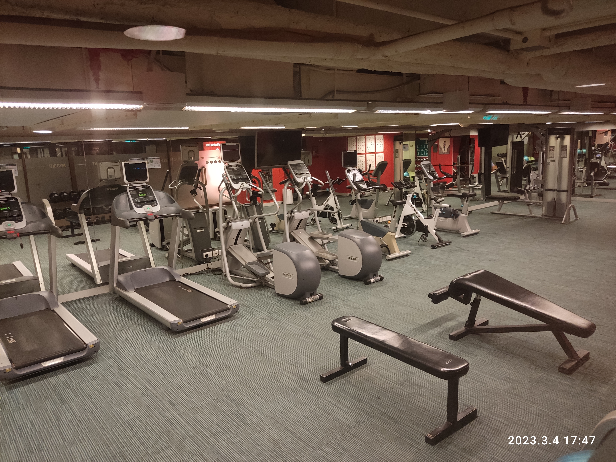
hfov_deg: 69.4
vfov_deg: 54.9
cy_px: 231
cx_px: 308
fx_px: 445
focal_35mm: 25
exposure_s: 1/33
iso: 826
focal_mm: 4.71
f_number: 1.79
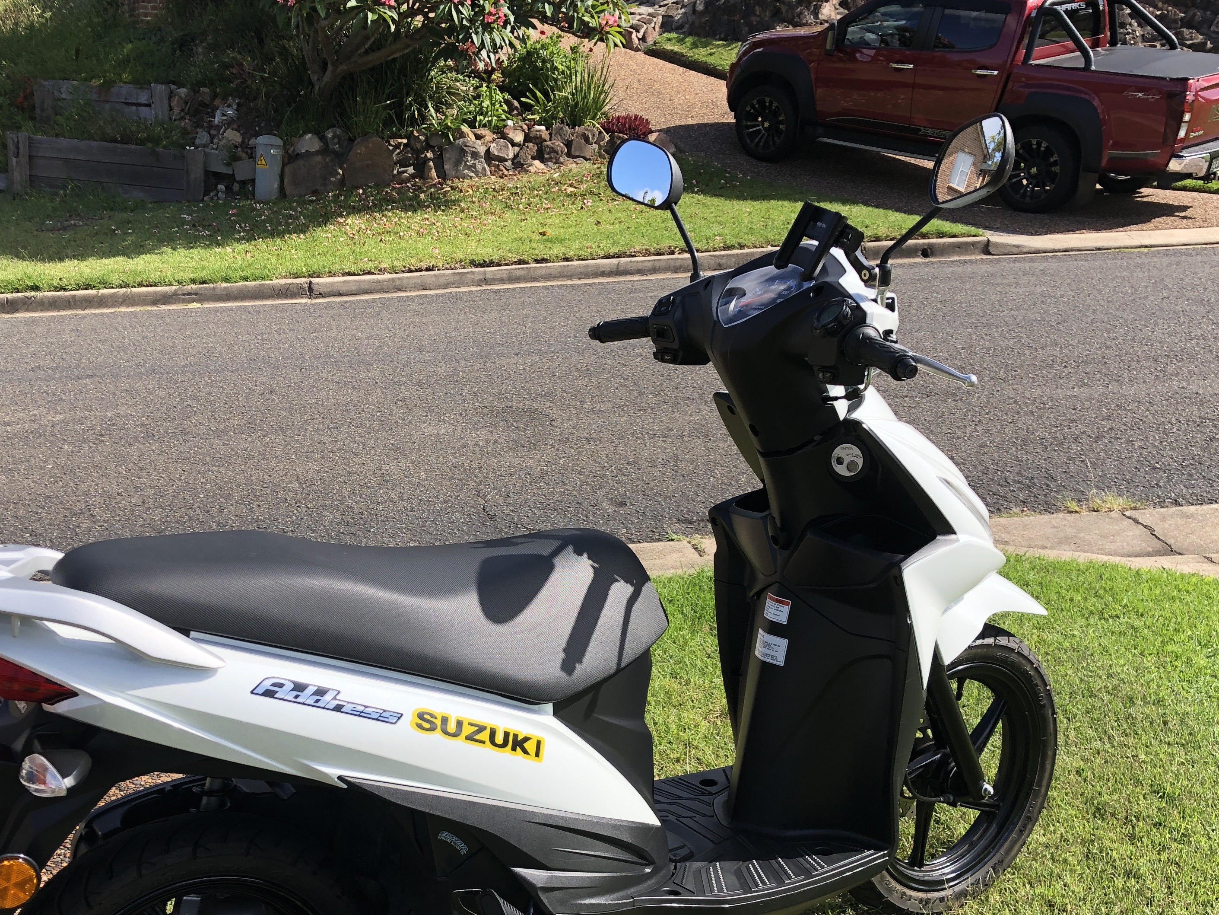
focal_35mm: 40
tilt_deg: -19.5
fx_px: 1409
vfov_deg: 35.5
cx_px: 481
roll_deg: -5.1
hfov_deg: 46.5
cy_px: 637
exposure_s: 1/1263
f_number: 1.8
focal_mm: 4
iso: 20
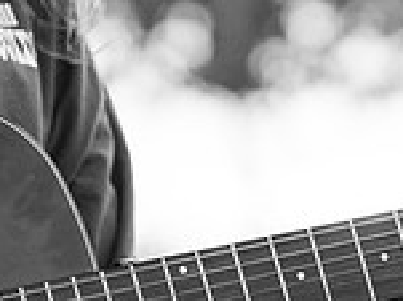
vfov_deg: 4.2
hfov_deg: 5.6
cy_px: 1
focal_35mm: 353
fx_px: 4106
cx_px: -88
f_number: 2.8
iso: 2500
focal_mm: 85
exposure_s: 1/200
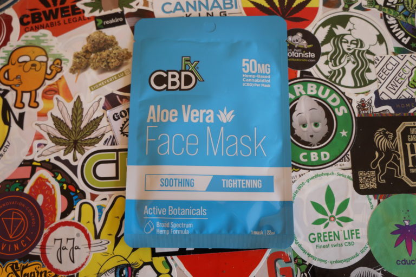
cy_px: 138
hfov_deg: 62.0
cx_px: 208
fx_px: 346
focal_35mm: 30
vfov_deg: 43.6
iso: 400
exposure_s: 1/200
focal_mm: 20
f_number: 5
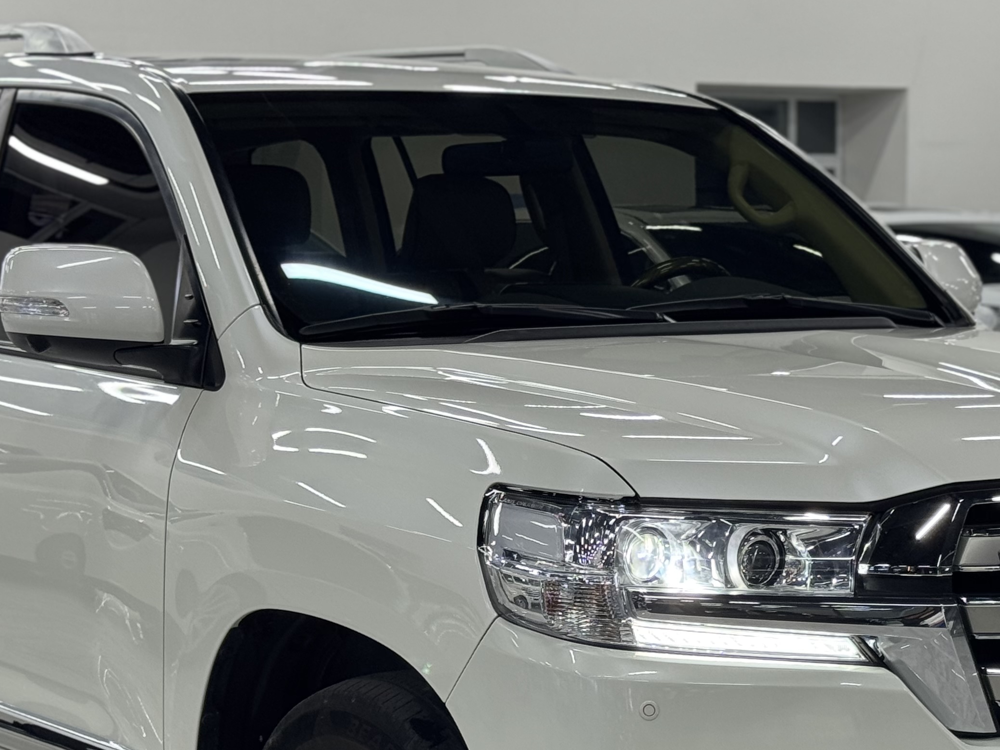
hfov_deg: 21.1
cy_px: 607
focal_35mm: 93
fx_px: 2687
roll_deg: +0.9
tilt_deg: -7.9
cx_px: 546
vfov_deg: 15.8
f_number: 1.78
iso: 80
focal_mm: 6.76
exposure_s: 1/100
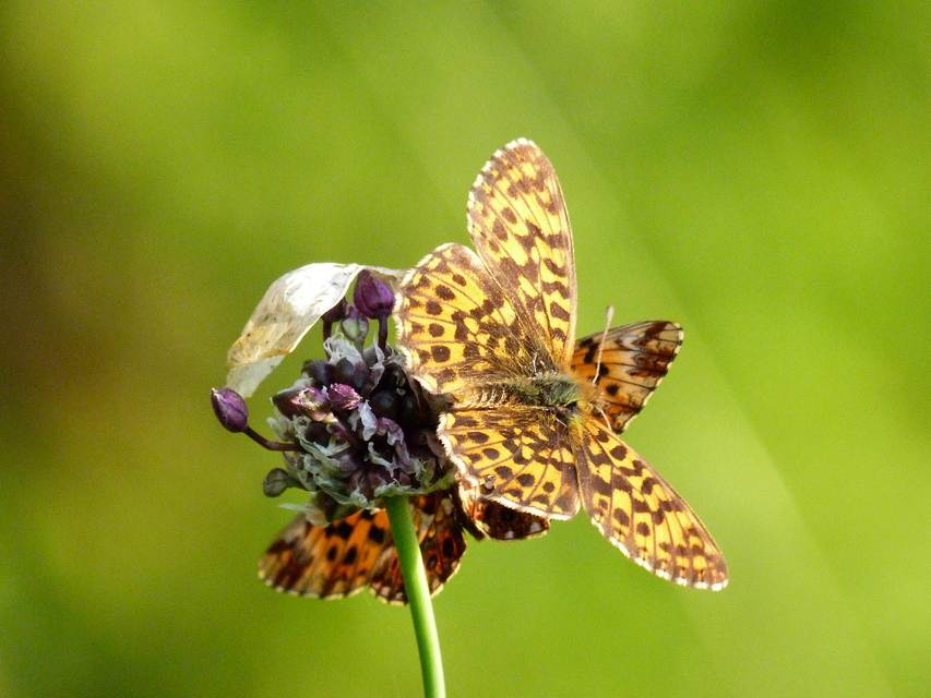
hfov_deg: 2.6
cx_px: 466
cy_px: 349
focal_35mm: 759
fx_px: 20416
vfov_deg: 2.0
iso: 640
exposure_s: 1/250
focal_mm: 108
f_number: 5.2
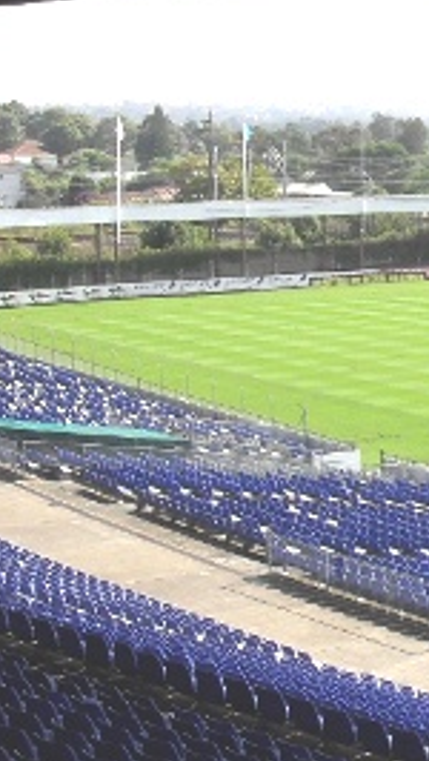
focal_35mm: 86
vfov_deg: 24.7
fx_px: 1736
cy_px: 375
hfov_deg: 13.0
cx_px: 732
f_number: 8.4
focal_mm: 6.3
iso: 100
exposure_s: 1/125
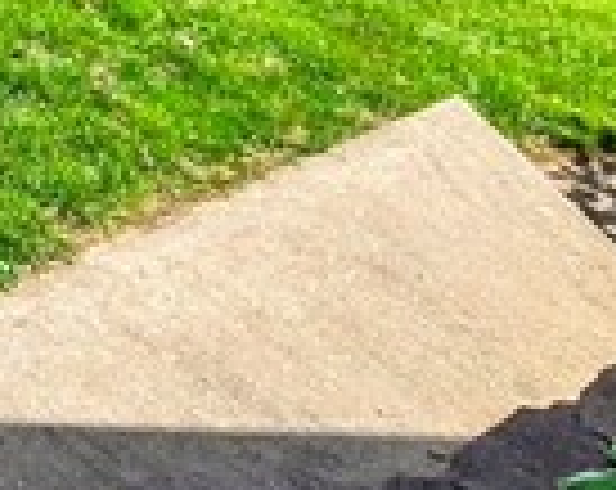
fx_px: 1728
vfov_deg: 13.9
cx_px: -953
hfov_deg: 13.4
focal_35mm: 95
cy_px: -454
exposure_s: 1/1286
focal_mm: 2.2
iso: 50
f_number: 2.2
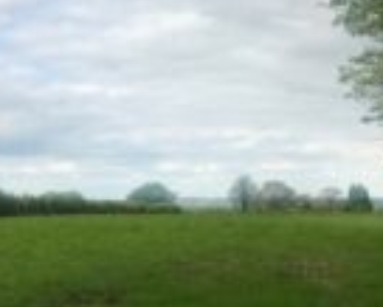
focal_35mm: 75
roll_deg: +0.3
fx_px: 851
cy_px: 252
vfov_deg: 20.2
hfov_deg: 25.0
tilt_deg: -2.3
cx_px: 90
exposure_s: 1/1570
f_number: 1.8
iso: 20
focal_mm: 3.99
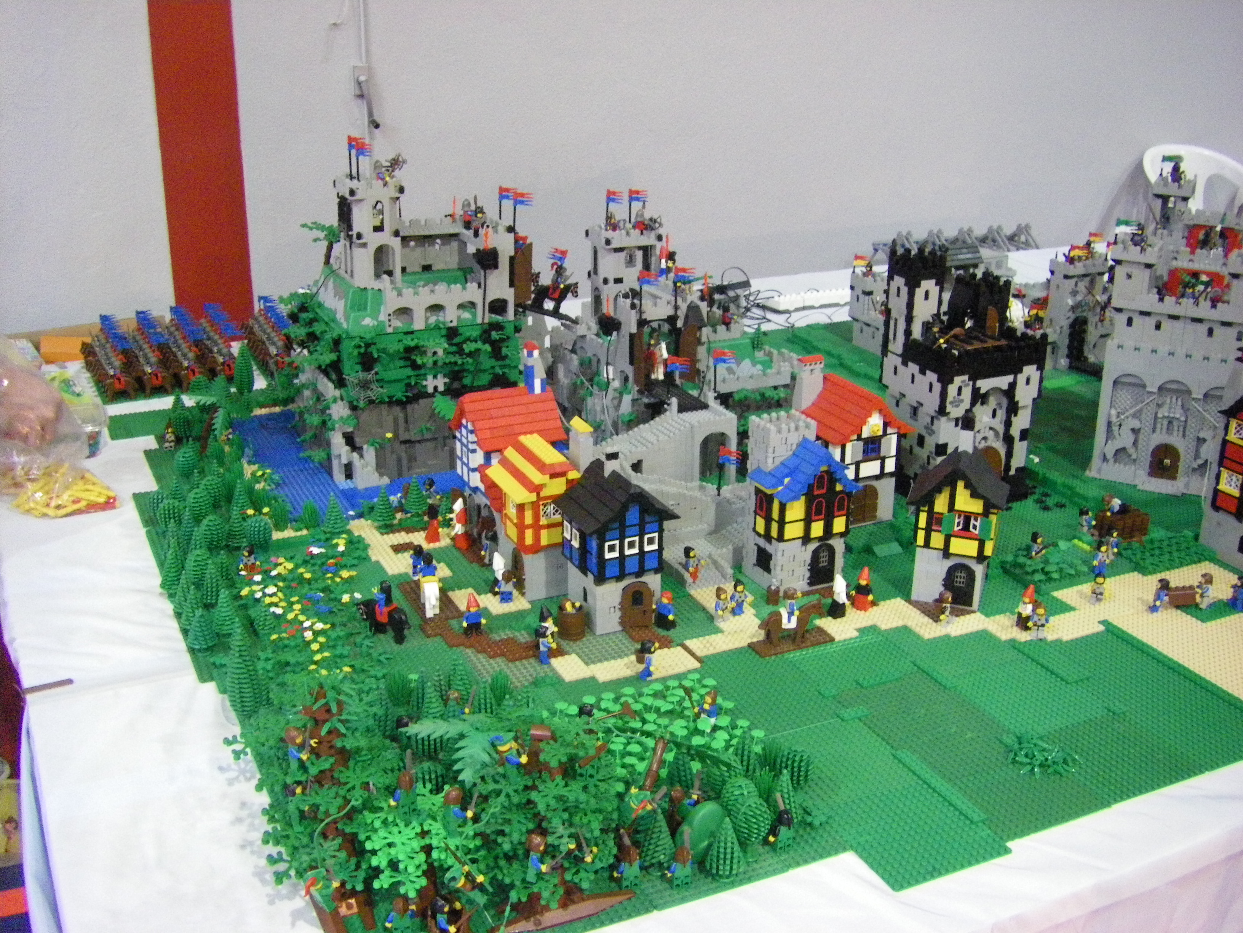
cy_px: 466
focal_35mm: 38
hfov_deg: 49.0
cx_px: 622
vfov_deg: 37.7
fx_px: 1365
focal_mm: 6.3
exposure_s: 1/13
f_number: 3.5
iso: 800
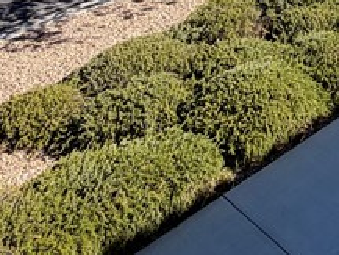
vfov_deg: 15.4
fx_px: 647
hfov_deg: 23.3
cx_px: 514
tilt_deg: -1.7
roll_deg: +0.4
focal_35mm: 66
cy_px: -314
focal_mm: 2.22
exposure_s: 1/770
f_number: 2.2
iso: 20
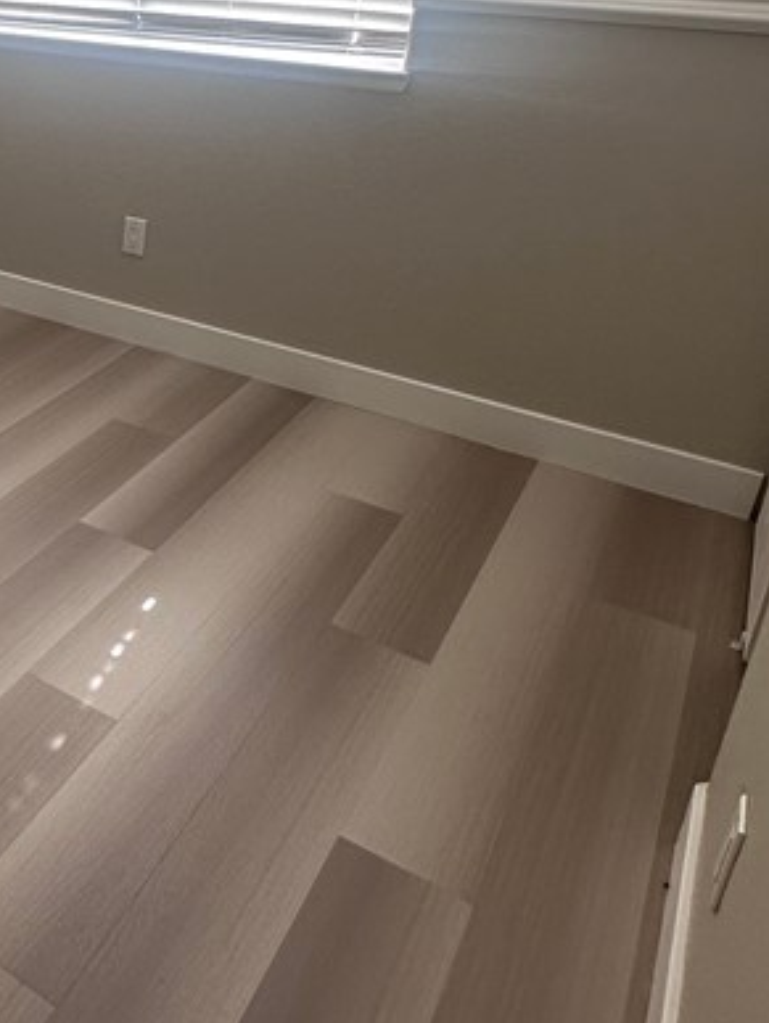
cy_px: 270
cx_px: -153
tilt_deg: -18.4
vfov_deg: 48.4
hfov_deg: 32.2
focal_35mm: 37
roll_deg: +0.3
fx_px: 1094
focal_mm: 2.22
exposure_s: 1/99
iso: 64
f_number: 2.2
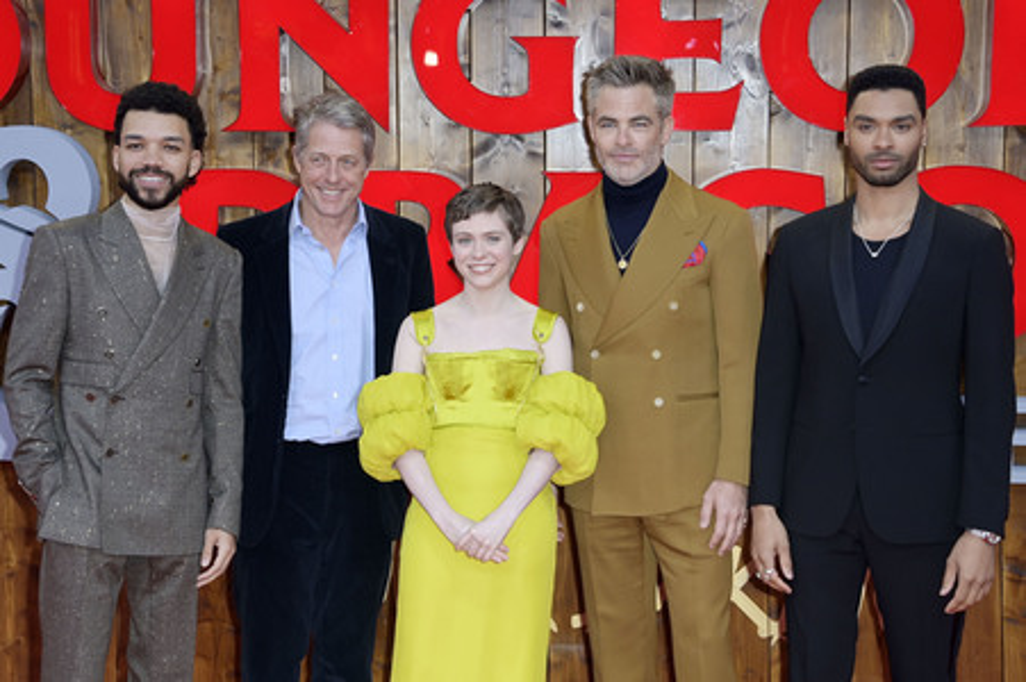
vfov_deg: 21.9
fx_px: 1766
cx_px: 513
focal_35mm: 62
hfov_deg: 32.4
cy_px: 341
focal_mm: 62
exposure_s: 1/200
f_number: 5.6
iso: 640
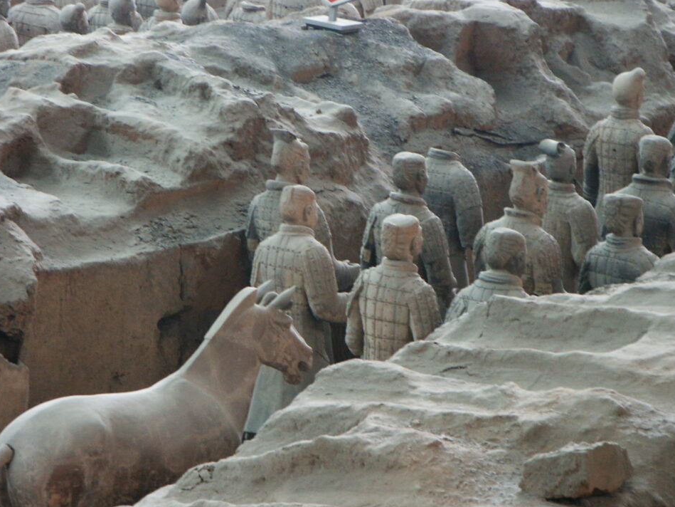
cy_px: 245
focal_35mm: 150
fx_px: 2925
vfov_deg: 9.9
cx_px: 344
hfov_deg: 13.2
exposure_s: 1/20
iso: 200
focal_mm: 28.23
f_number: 3.6
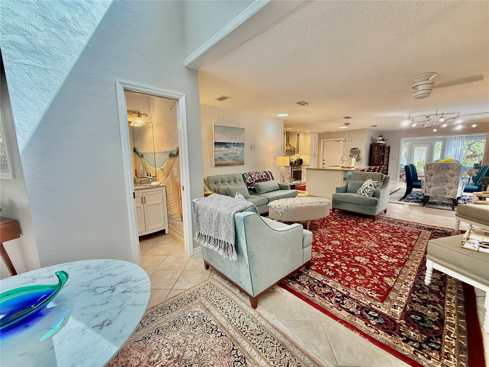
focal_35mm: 14
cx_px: 244
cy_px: 184
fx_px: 198
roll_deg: -0.4
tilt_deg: -7.2
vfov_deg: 85.7
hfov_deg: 102.1
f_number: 2.2
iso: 320
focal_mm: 2.22
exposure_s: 1/120
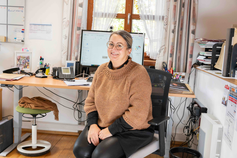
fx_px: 267
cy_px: 79
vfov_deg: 33.0
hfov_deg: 47.9
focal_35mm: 40
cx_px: 118
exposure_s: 1/160
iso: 1250
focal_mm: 40.5
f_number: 6.3
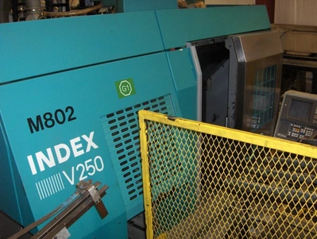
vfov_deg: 36.9
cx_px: 158
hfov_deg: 47.8
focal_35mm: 39
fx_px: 358
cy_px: 120
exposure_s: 1/60
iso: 100
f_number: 2.8
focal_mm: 8
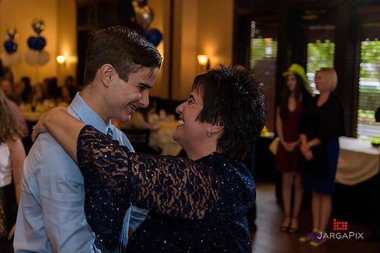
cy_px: 126
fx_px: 633
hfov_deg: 33.4
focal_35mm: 60
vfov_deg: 22.6
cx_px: 190
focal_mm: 60
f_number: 3.2
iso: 1250
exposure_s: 1/125
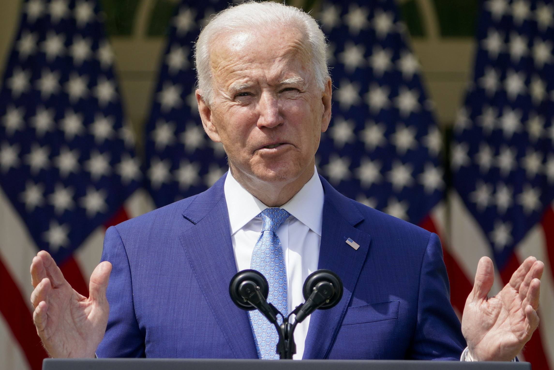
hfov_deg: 5.2
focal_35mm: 400
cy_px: 185
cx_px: 277
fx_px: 6155
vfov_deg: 3.4
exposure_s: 1/500
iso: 640
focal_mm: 400
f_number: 11
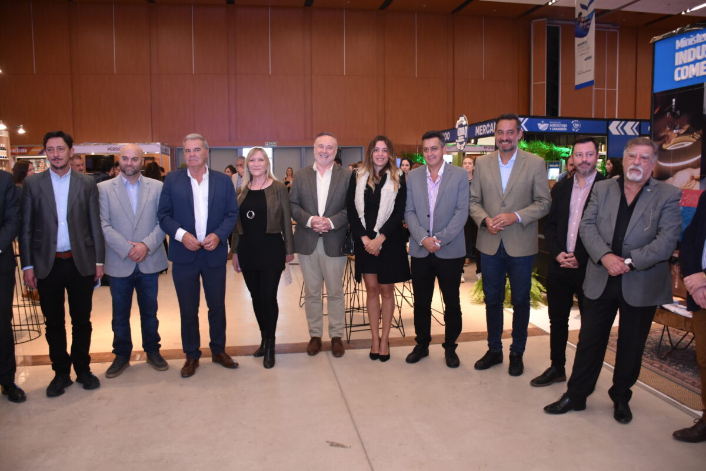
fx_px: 530
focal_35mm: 27
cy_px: 236
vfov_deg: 48.0
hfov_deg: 67.4
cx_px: 353
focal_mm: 18
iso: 1100
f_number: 4
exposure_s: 1/60
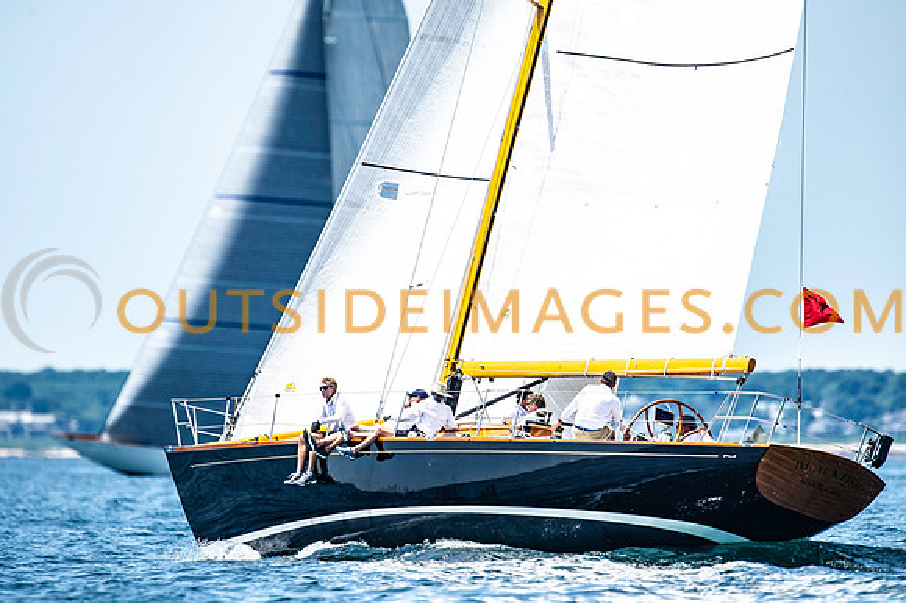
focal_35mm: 635
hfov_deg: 3.2
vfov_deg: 2.2
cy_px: 302
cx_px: 453
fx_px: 15969
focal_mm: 600
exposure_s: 1/2500
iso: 400
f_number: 5
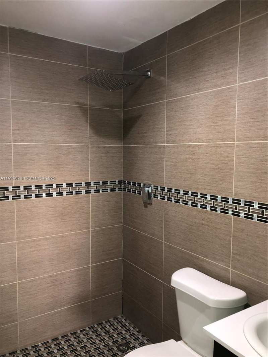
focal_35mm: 28
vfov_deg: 63.4
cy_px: 178
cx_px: 134
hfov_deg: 49.8
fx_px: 289
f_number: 1.8
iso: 40
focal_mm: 3.99
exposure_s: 1/12
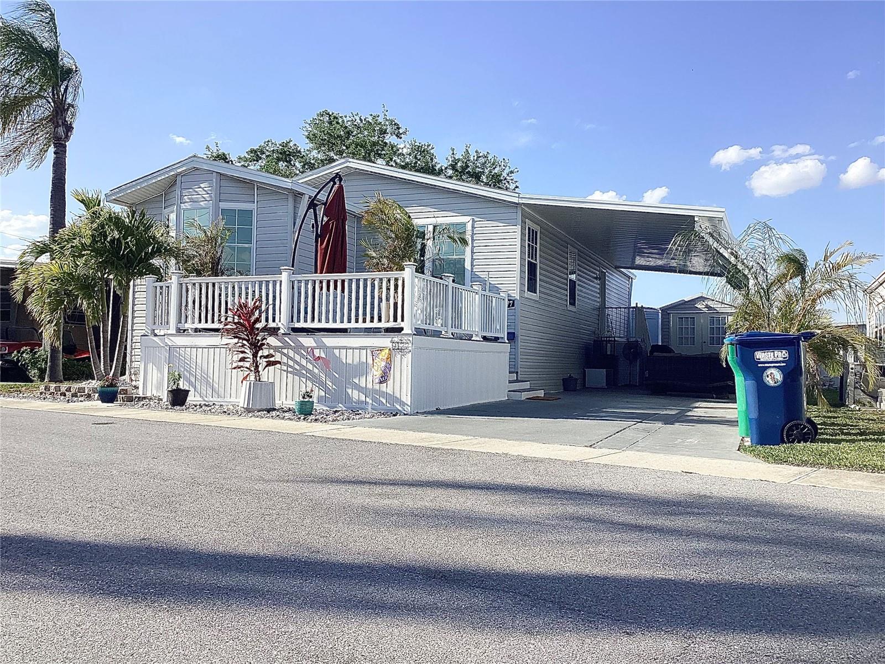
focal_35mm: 31
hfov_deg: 58.4
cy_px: 332
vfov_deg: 45.4
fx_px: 793
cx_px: 442
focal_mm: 3.3
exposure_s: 1/1294
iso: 25
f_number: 2.4
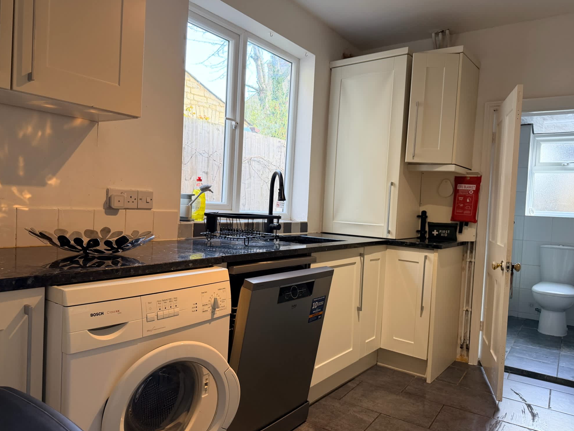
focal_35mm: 25
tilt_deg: -1.9
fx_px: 415
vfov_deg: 54.9
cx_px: 288
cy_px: 218
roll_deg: -2.7
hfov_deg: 69.4
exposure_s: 1/100
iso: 125
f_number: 1.8
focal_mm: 6.8
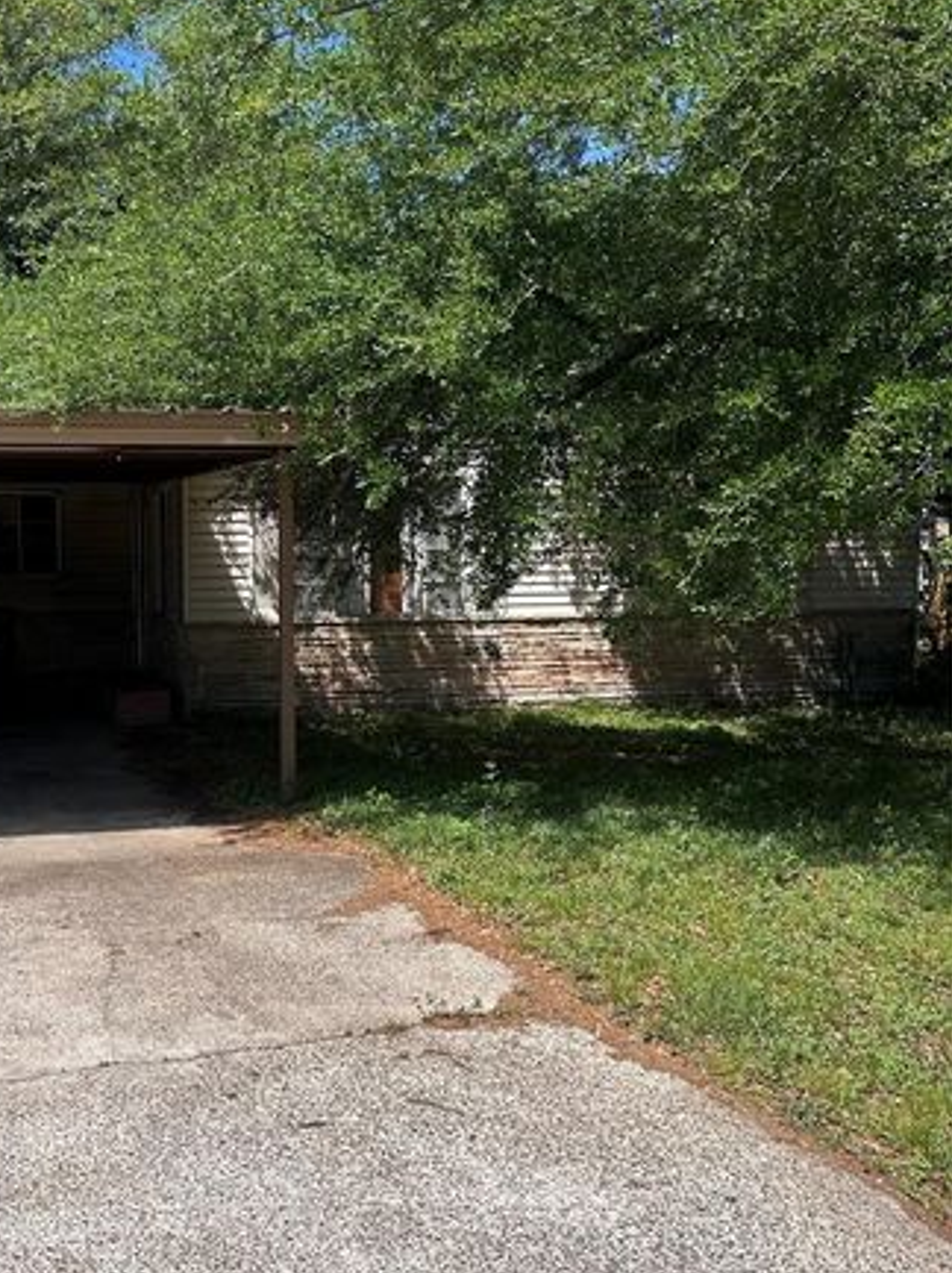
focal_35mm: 37
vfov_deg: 50.2
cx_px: 220
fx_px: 1359
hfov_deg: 37.5
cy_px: 657
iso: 80
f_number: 1.78
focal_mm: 6.86
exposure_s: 1/5263
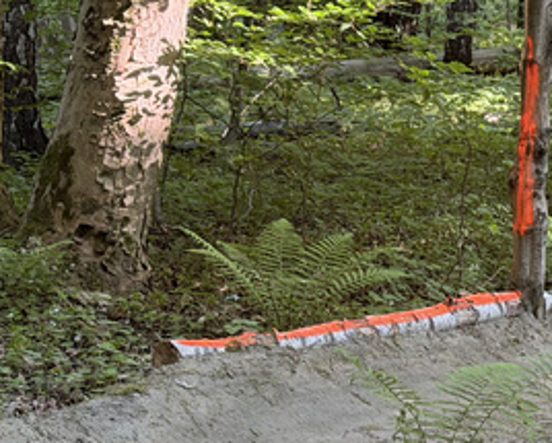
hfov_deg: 12.8
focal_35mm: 149
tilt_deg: -10.8
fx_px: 2437
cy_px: 272
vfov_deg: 10.4
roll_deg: +2.4
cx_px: 497
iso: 400
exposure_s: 1/40
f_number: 1.78
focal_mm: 6.76
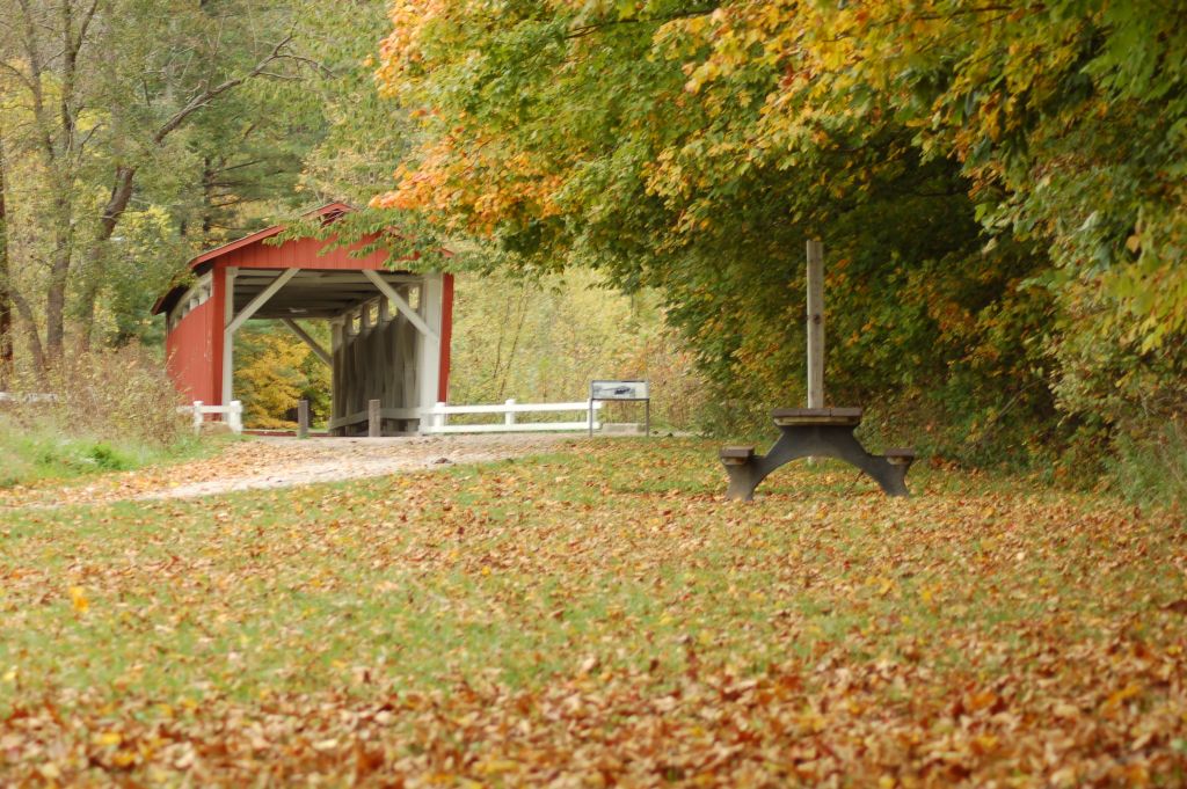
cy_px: 394
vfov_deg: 11.4
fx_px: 3953
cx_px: 594
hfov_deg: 17.1
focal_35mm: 120
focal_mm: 80
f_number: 4.2
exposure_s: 1/25
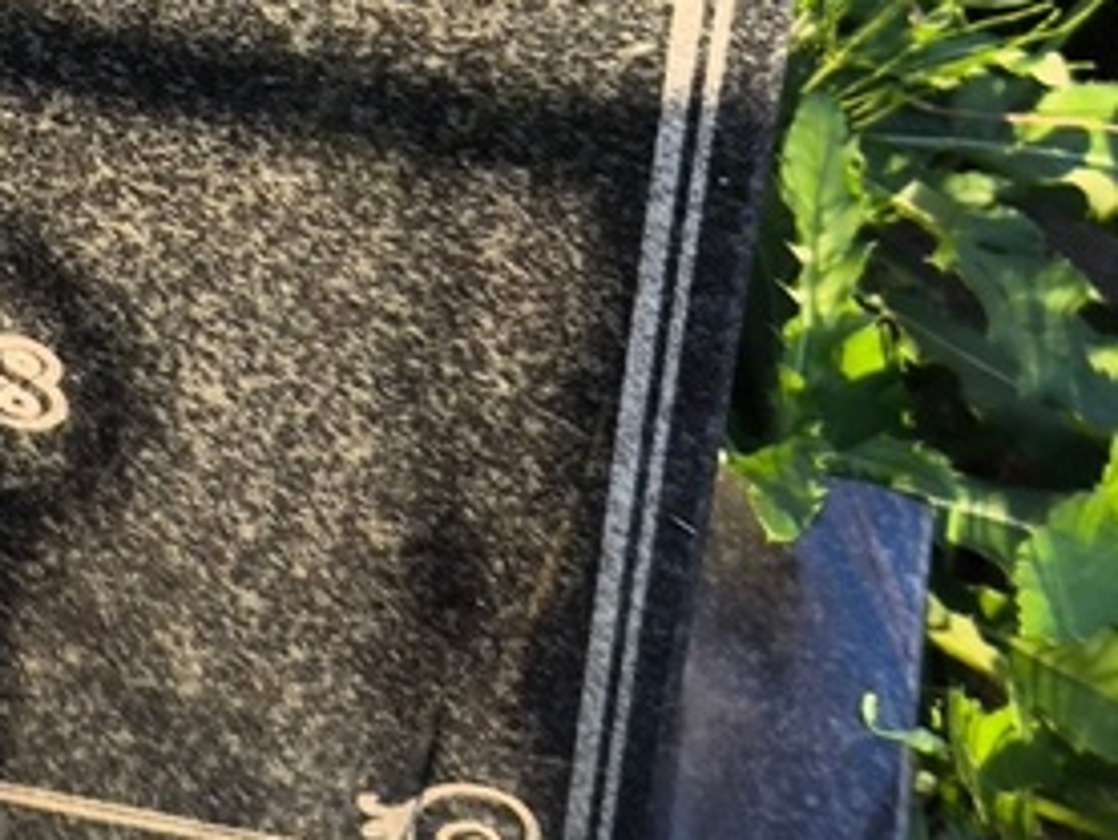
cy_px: -141
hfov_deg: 13.1
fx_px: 4653
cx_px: -490
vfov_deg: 10.2
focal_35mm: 144
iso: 50
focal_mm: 4.71
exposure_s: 1/312
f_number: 1.7
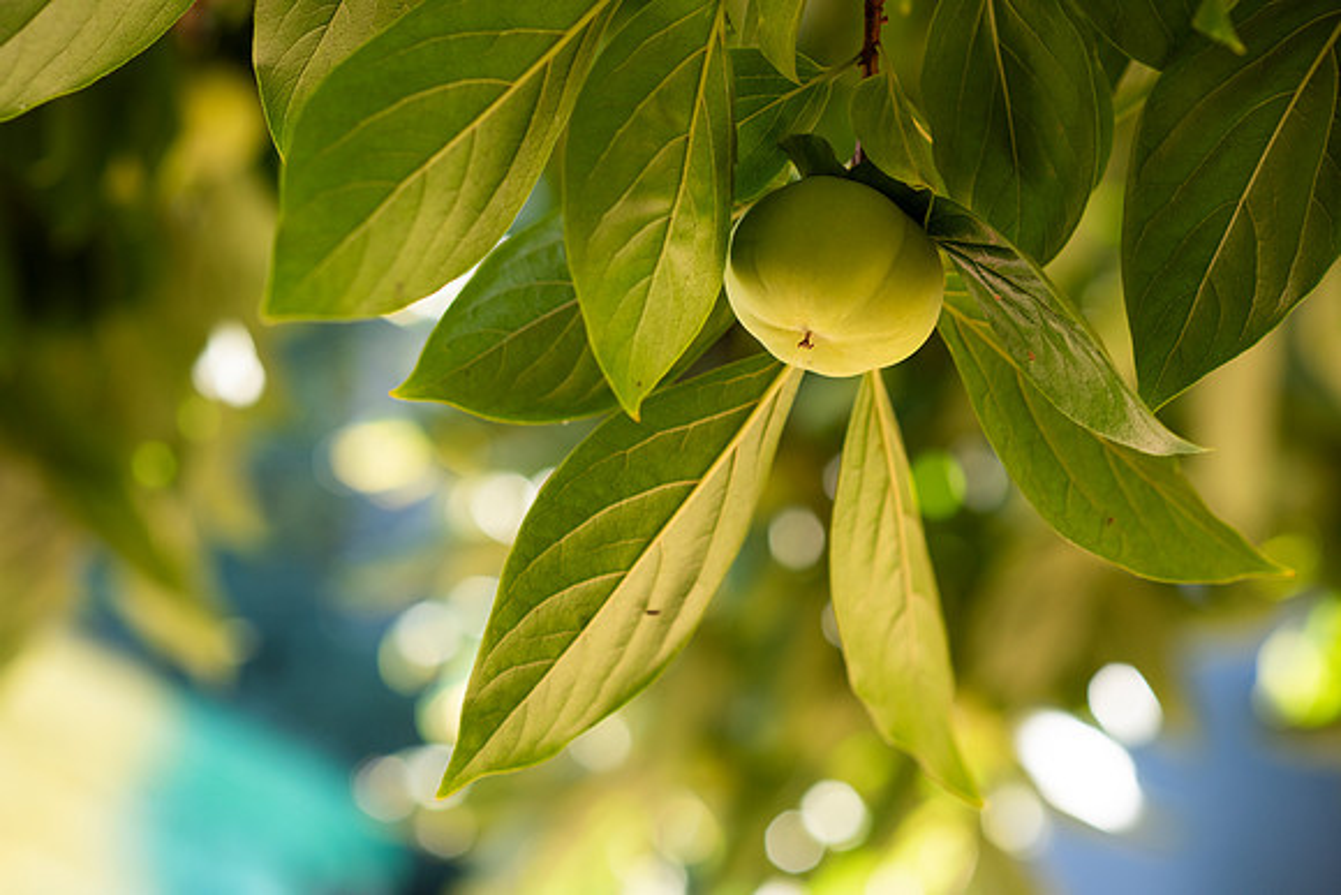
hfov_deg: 23.9
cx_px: 670
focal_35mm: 85
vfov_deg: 16.1
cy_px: 448
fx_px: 3167
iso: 400
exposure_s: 1/320
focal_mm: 85
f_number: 3.2
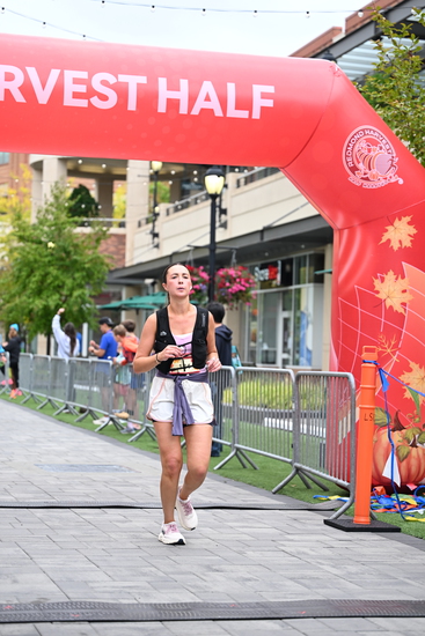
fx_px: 1309
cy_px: 318
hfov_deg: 18.4
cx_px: 212
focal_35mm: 74
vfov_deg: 27.3
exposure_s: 1/2000
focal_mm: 74
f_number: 2.8
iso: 640
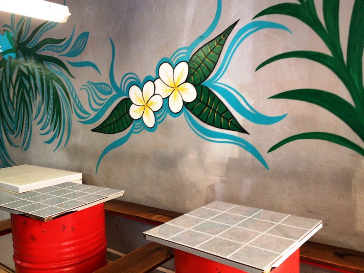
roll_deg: +1.1
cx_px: 182
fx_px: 368
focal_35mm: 35
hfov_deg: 52.6
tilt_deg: -10.1
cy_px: 136
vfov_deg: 40.7
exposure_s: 1/20
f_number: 2.4
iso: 80
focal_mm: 4.28
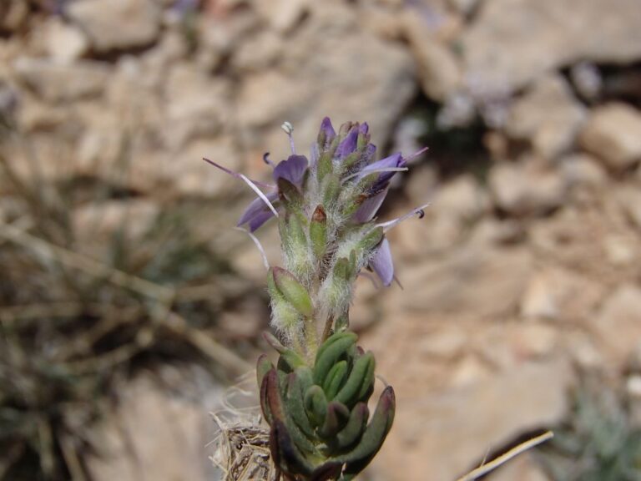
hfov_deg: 50.1
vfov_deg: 38.7
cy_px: 240
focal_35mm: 37
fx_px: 685
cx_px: 320
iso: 100
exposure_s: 1/200
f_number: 13
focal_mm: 6.64
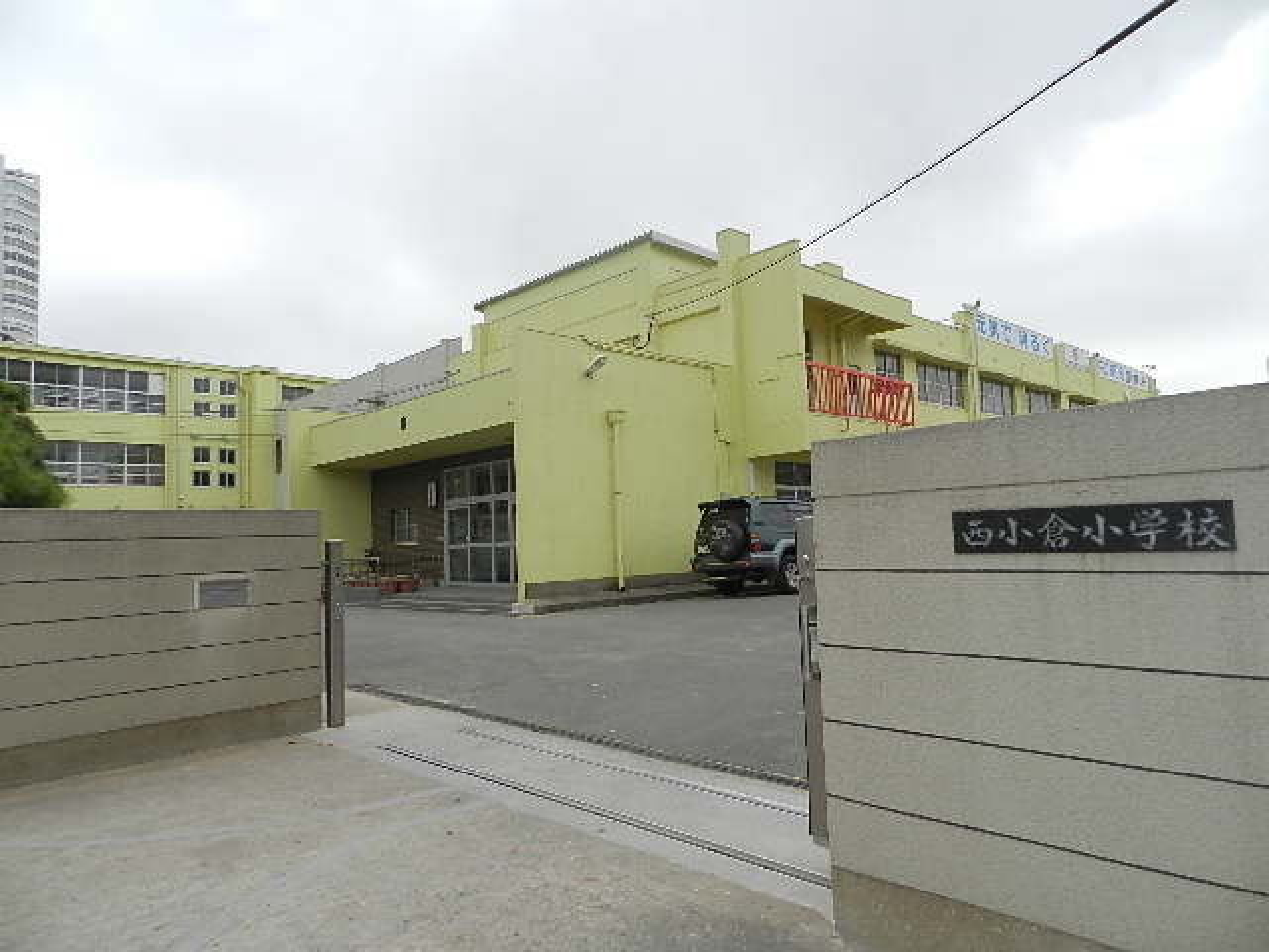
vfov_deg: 58.9
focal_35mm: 23
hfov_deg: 73.9
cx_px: 634
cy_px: 476
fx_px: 843
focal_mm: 4
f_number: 3.4
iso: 160
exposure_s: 1/640
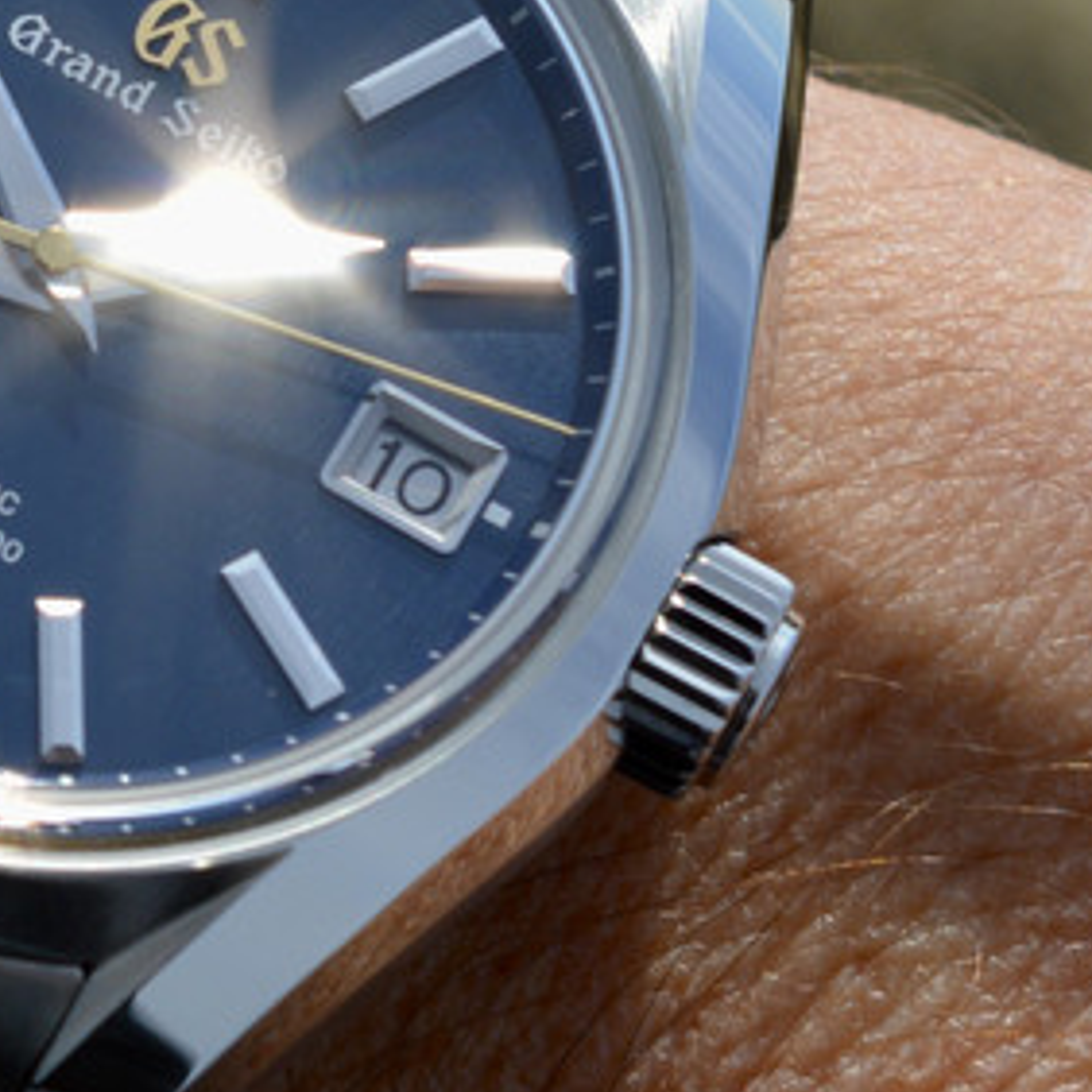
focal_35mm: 217
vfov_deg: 8.1
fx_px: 7745
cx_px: -424
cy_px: 356
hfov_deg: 7.9
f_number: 9
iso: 100
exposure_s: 1/320
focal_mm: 40
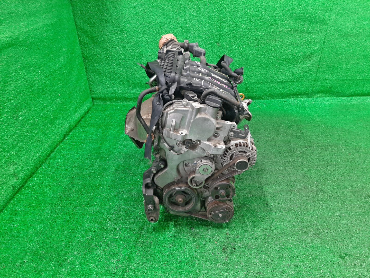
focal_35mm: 26
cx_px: 185
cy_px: 139
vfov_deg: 53.1
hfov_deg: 67.3
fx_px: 278
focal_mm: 3.93
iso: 193
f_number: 1.7
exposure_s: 1/50
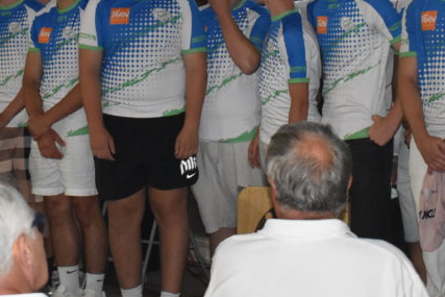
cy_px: 23
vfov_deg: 11.8
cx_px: 212
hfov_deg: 17.8
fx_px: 1422
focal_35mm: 115
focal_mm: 32
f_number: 4.5
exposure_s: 1/60
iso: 4000
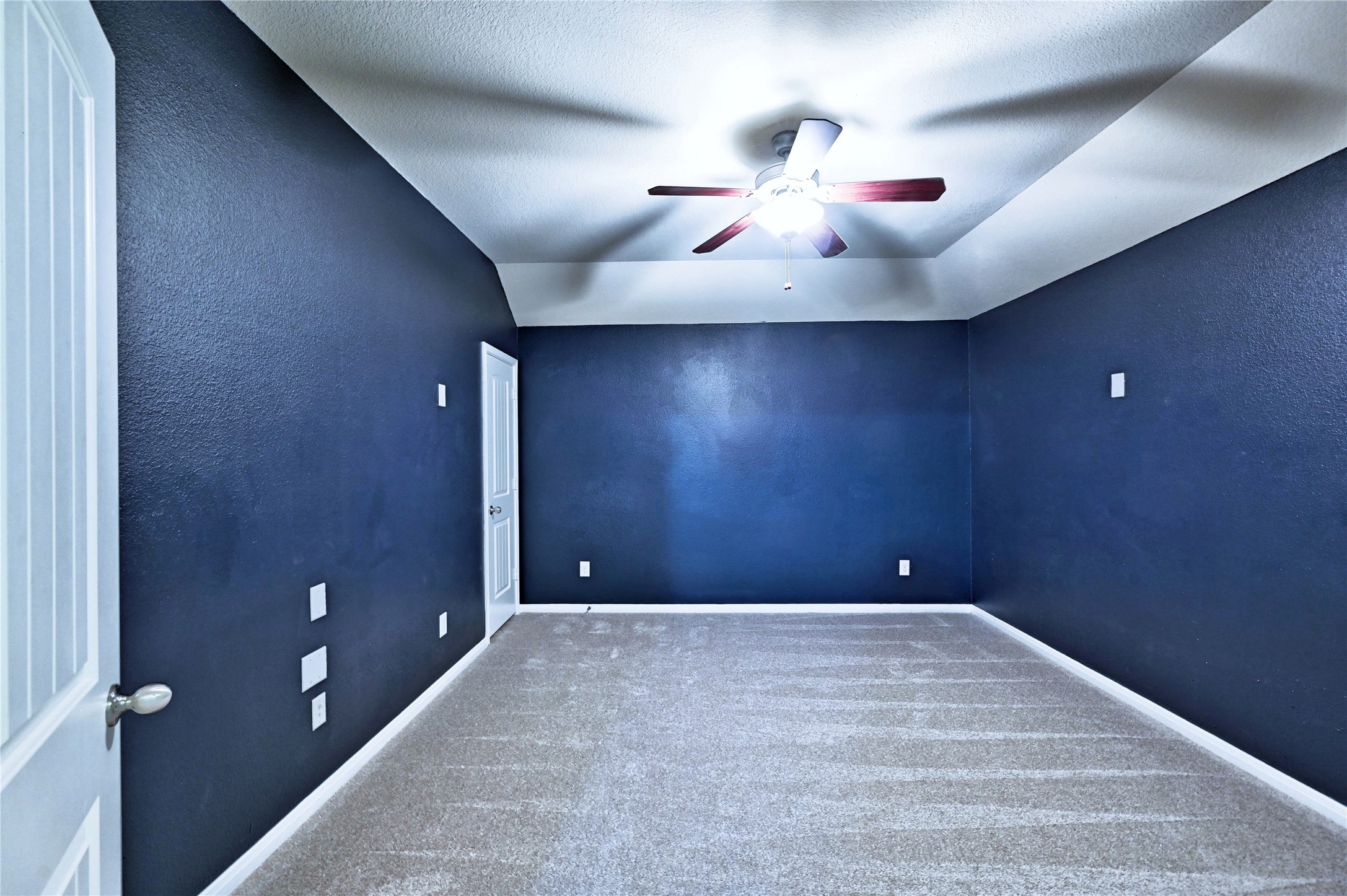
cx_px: 674
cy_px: 448
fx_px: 523
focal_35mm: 14
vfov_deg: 81.1
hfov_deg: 104.3
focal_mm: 14
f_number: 8
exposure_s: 1.3
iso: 400
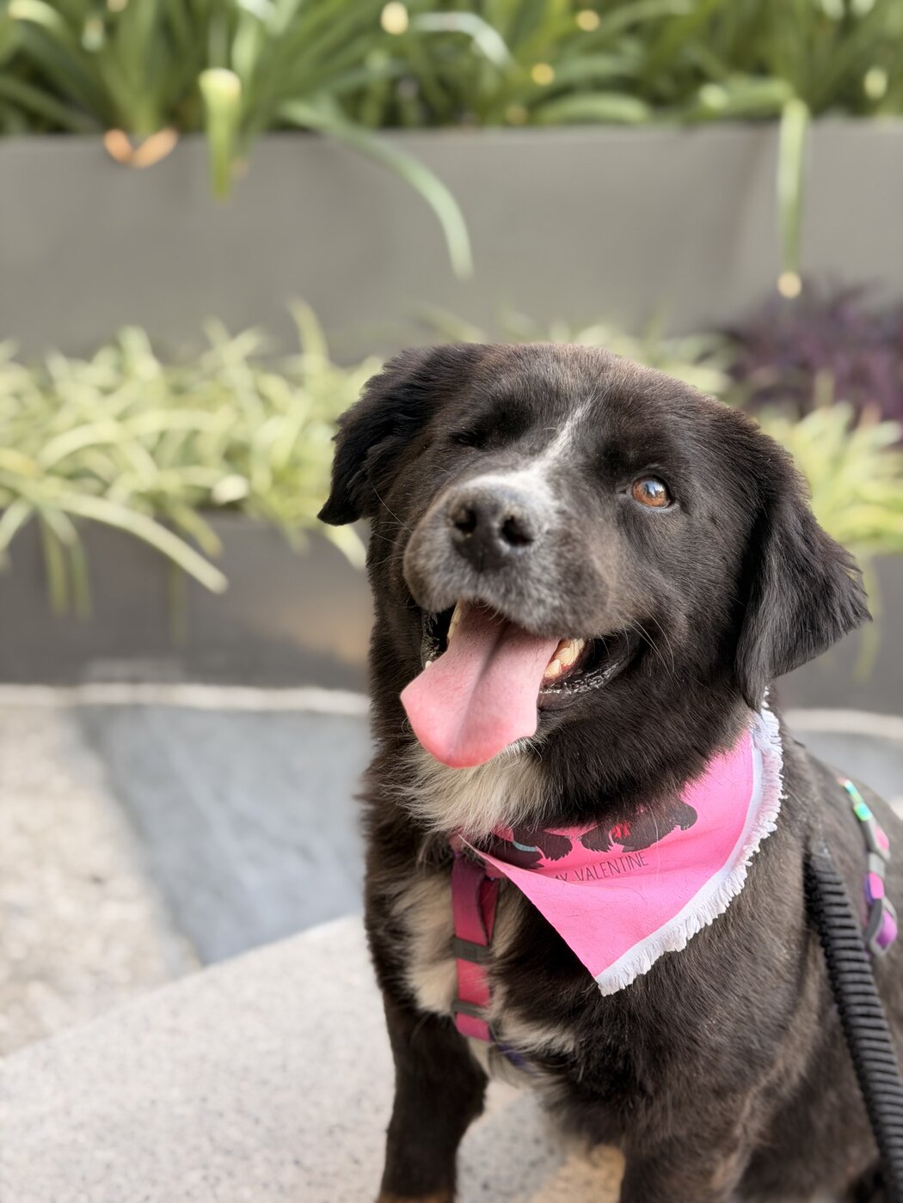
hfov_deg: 30.3
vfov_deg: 39.7
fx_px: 1670
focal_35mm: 48
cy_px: 602
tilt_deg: -23.9
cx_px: 452
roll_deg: -4.4
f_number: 1.78
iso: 100
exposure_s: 1/99
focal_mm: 6.76
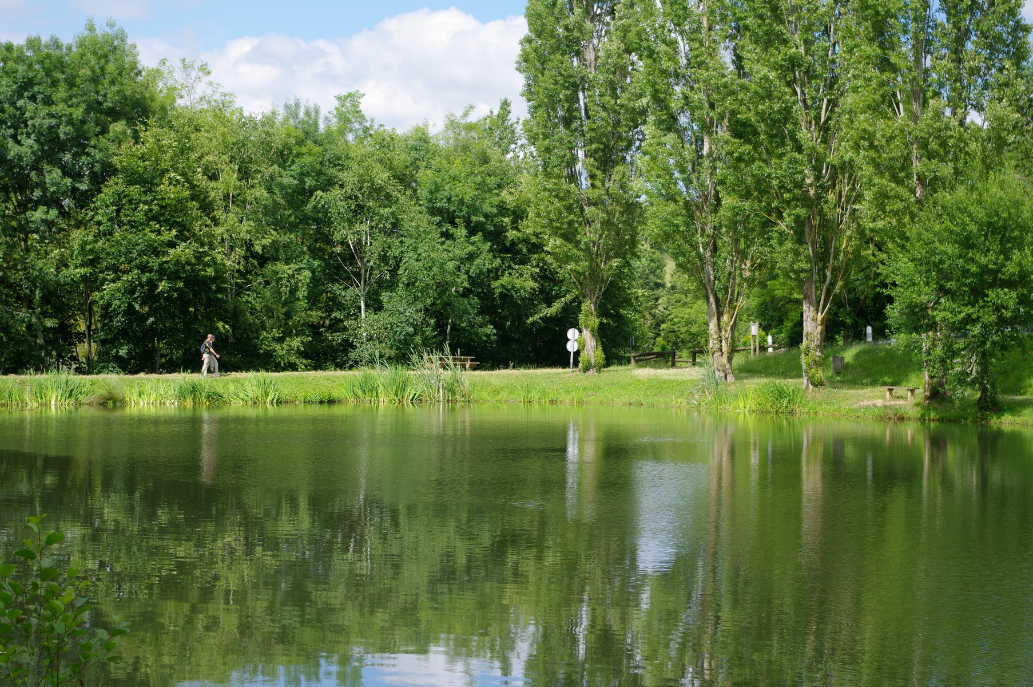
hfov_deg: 24.6
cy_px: 344
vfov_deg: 16.5
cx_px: 516
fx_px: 2365
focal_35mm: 82
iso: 100
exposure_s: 1/160
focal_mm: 55
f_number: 8
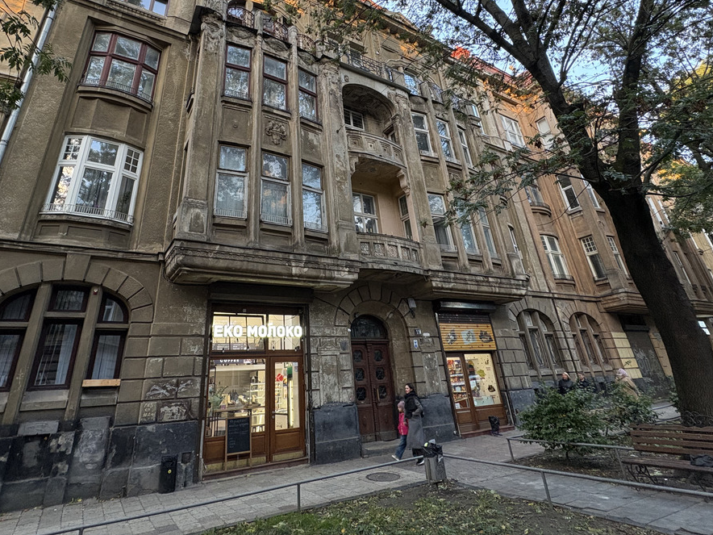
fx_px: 391
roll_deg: +3.6
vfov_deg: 67.4
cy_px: 194
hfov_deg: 84.4
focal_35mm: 19
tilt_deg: +27.1
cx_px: 320
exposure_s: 1/60
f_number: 2.2
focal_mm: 2.22
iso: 250
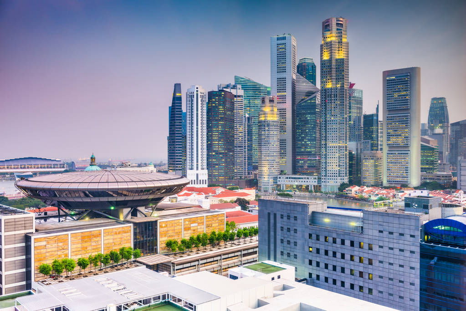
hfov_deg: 55.8
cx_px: 233
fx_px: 440
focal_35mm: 34
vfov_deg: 38.9
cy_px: 156
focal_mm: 34
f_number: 6.3
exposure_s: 3
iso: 64
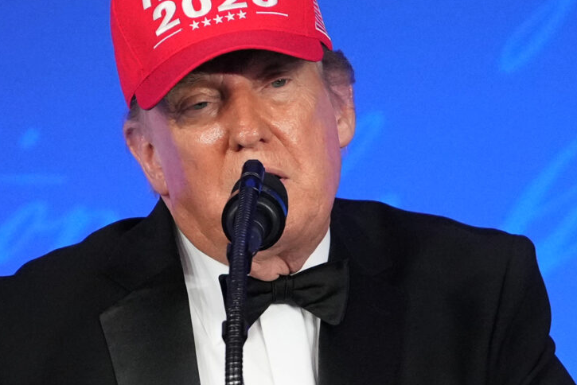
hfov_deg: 1.9
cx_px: 271
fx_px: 16979
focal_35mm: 1059
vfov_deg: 1.3
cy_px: 476
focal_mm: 200
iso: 3200
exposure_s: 1/640
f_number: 2.8
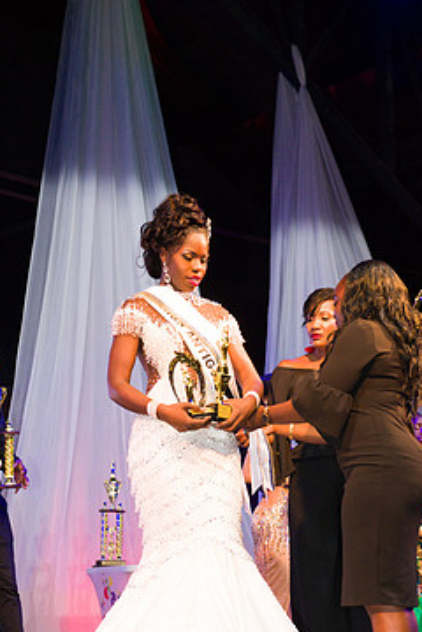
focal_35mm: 70
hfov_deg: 19.4
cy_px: 390
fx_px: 1231
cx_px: 185
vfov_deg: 28.8
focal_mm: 56
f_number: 5
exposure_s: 1/160
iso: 4000
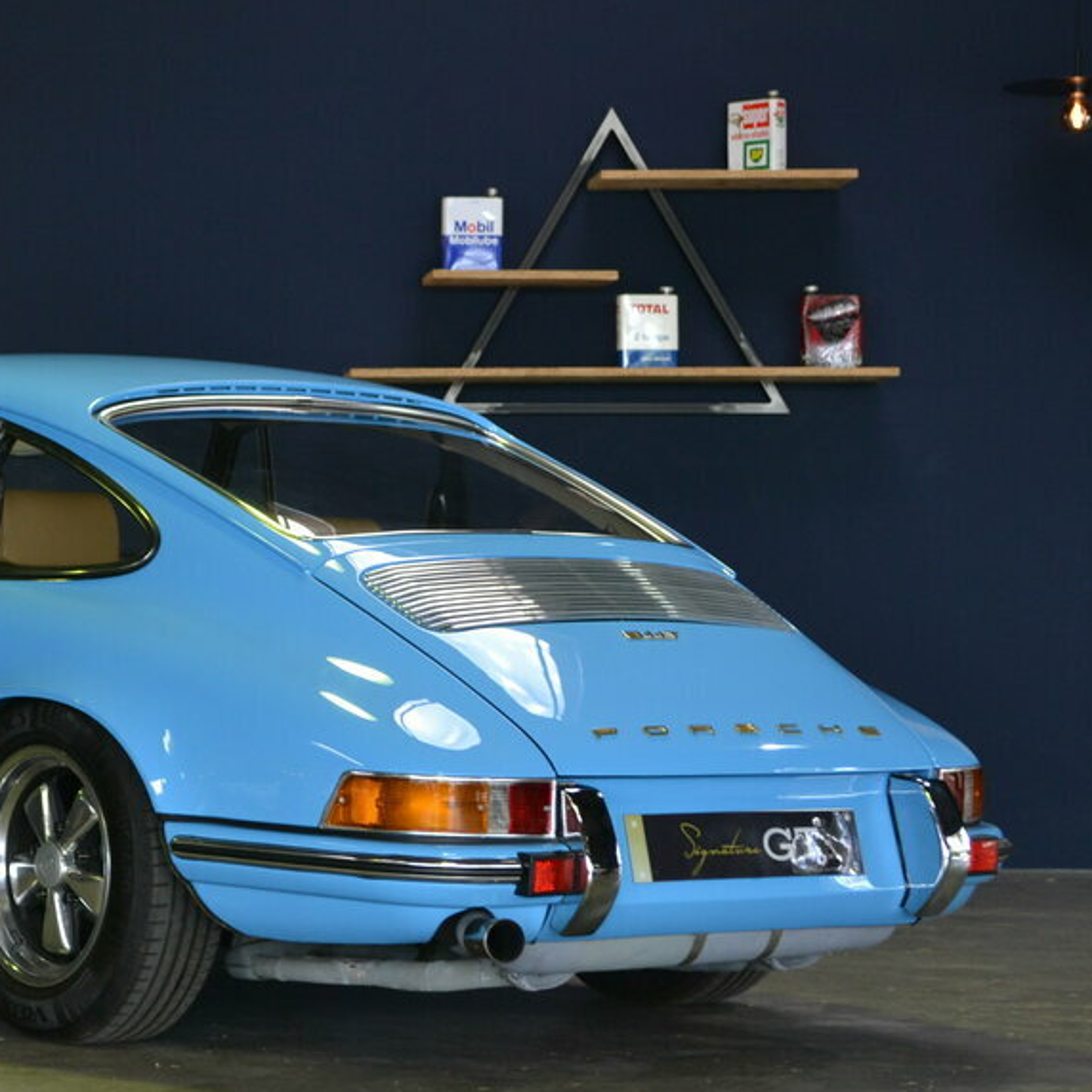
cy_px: 485
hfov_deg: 15.9
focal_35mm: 107
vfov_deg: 16.3
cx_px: -10
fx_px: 3819
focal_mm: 40
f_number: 5.3
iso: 400
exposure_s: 1/50
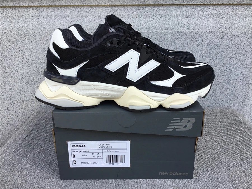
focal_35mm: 31
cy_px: 94
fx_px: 226
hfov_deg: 58.4
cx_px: 126
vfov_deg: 45.4
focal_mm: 3.3
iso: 25
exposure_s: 1/242
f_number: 2.4
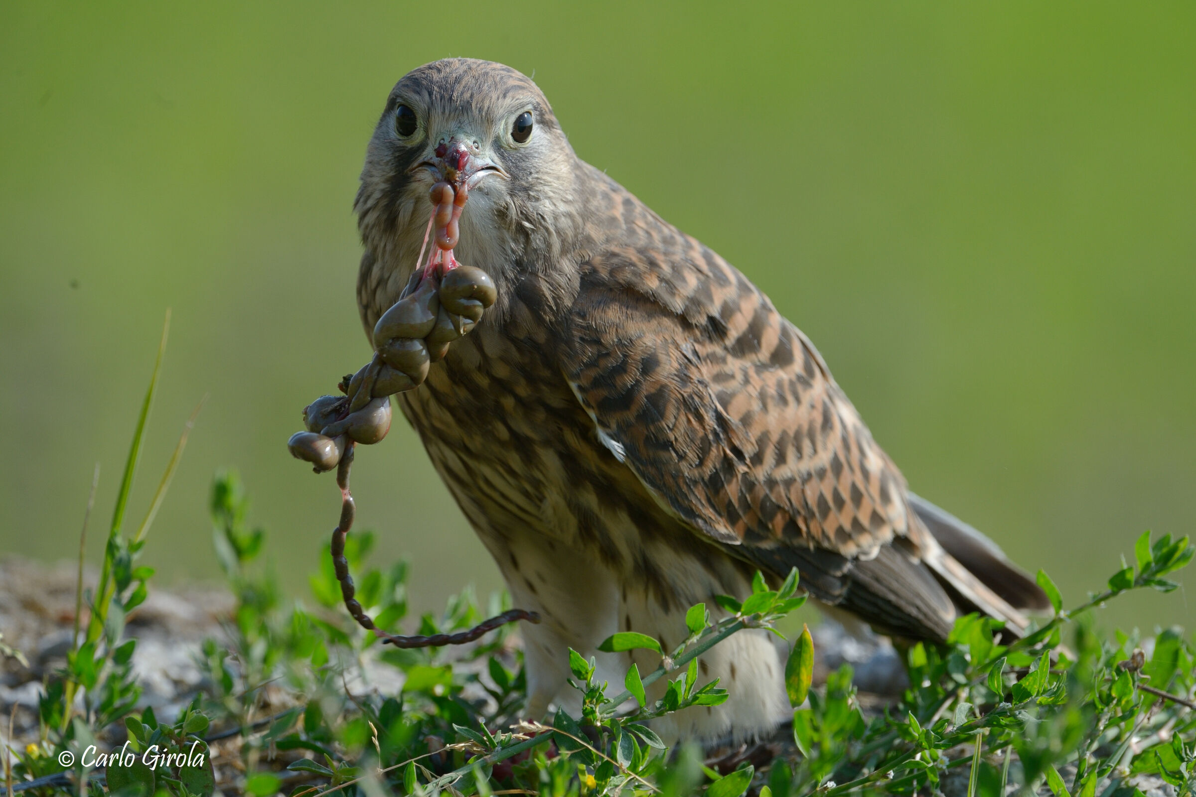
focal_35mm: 400
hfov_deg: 5.2
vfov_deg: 3.4
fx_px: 13288
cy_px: 398
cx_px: 598
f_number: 8
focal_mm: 400
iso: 640
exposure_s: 1/800
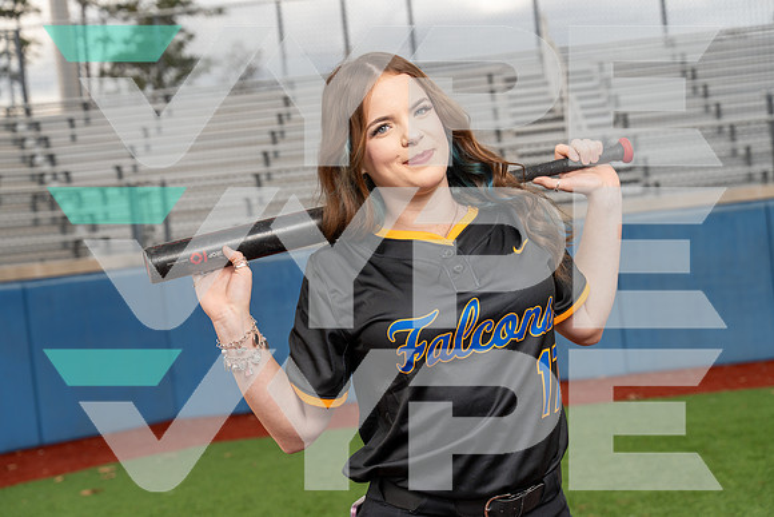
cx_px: 387
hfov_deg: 28.8
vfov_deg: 19.5
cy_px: 258
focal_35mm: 70
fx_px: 1505
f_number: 5.6
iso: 160
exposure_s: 1/250
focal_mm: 70
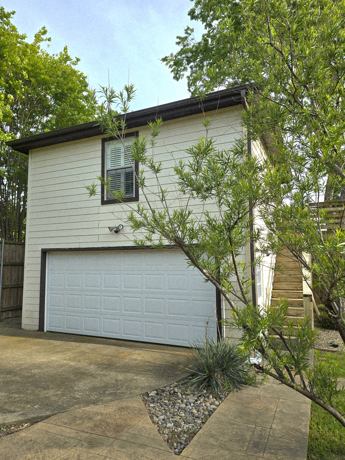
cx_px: 172
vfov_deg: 73.9
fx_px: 306
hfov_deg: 58.9
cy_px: 230
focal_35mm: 23
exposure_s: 1/323
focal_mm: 6.3
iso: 12
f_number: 1.7
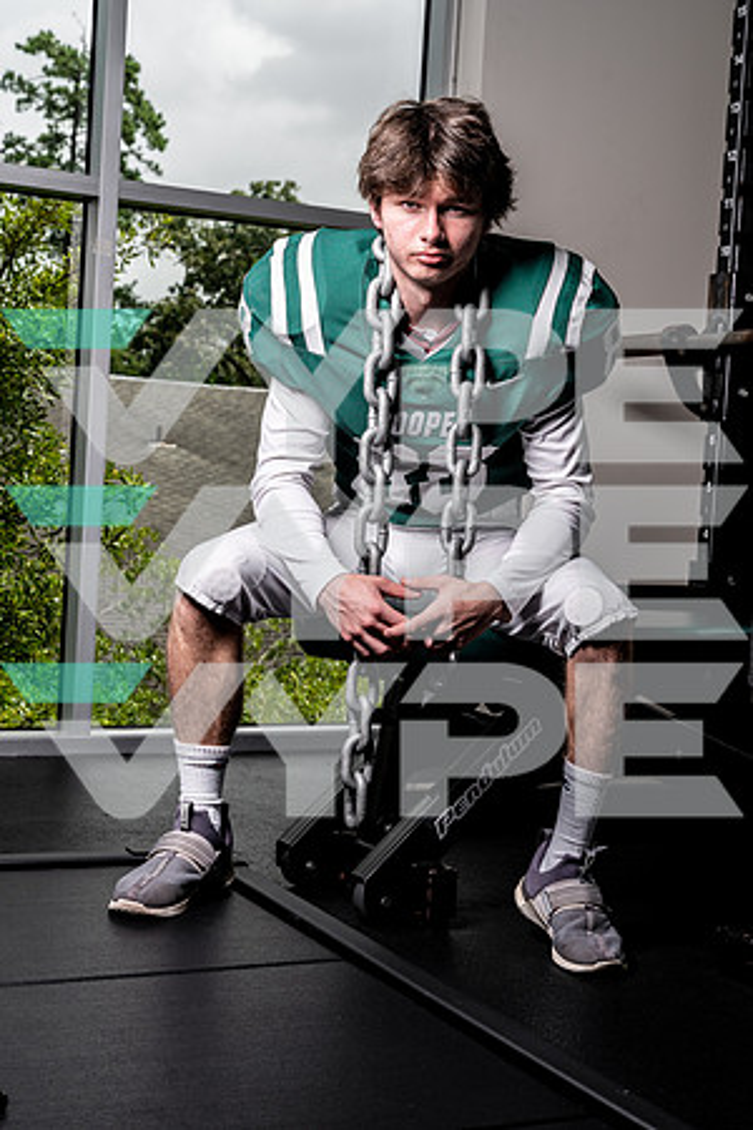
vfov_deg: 35.6
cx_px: 376
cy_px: 565
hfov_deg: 24.2
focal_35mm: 56
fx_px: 1757
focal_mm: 56
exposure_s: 1/320
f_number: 8
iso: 100
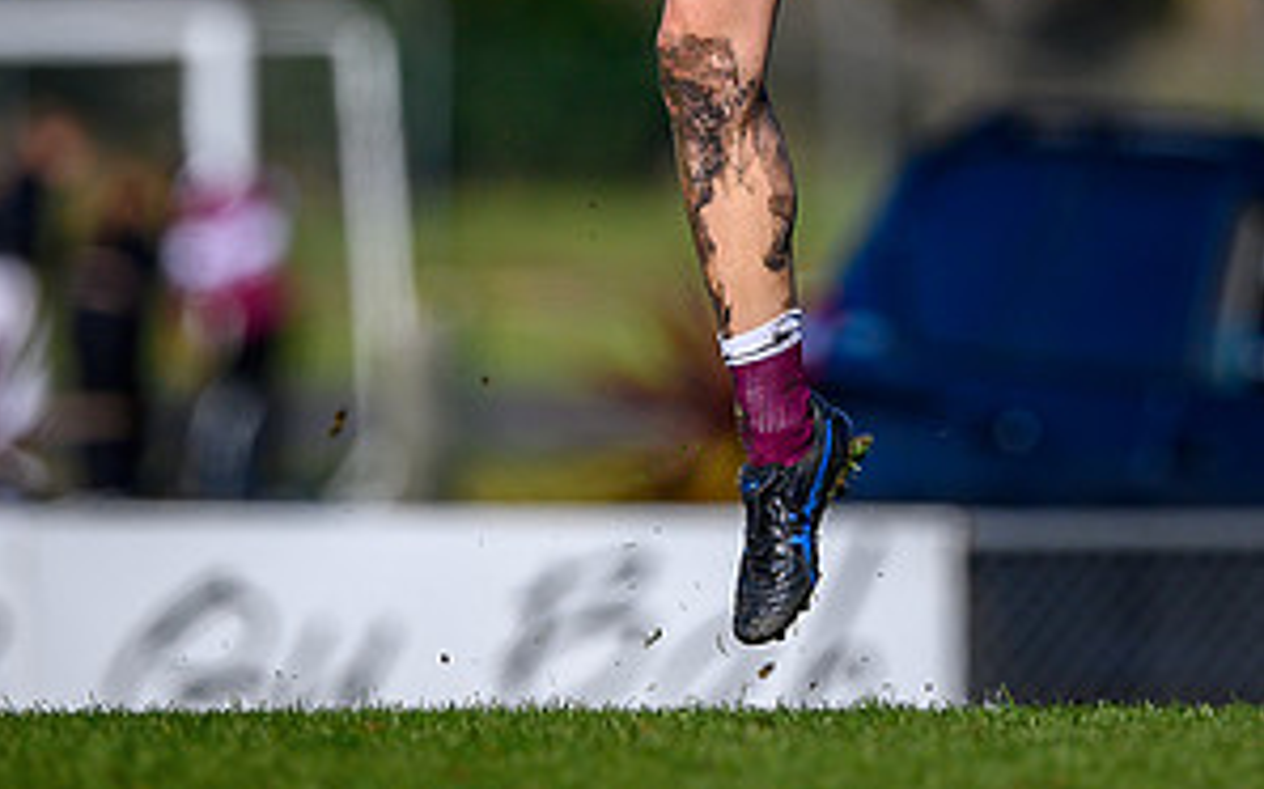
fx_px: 57231
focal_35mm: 1662
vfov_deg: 0.8
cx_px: 731
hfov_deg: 1.3
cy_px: -90
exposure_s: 1/2500
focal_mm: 500
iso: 180
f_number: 4
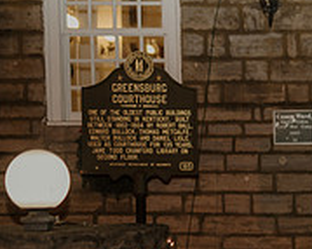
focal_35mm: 153
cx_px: 448
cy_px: 215
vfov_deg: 10.0
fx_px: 1412
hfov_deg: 12.1
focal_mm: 50
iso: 320
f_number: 1.4
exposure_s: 1/200
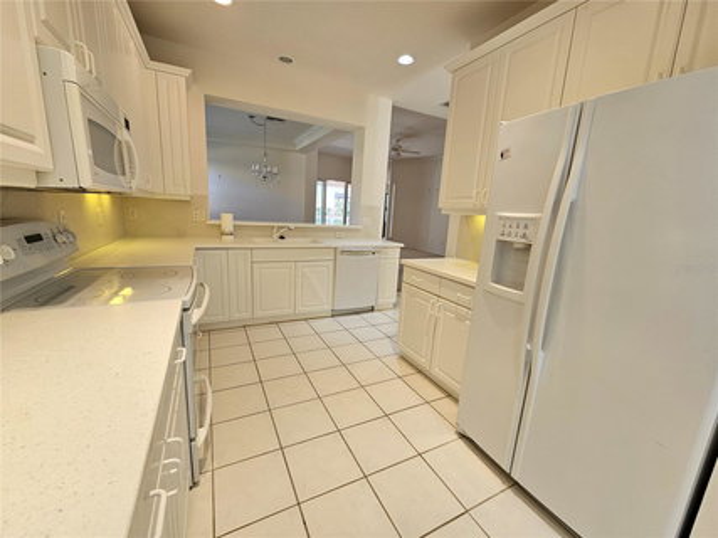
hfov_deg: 106.2
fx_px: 270
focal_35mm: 13
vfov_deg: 89.9
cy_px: 269
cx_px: 359
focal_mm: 2.2
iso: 64
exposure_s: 1/60
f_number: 2.2
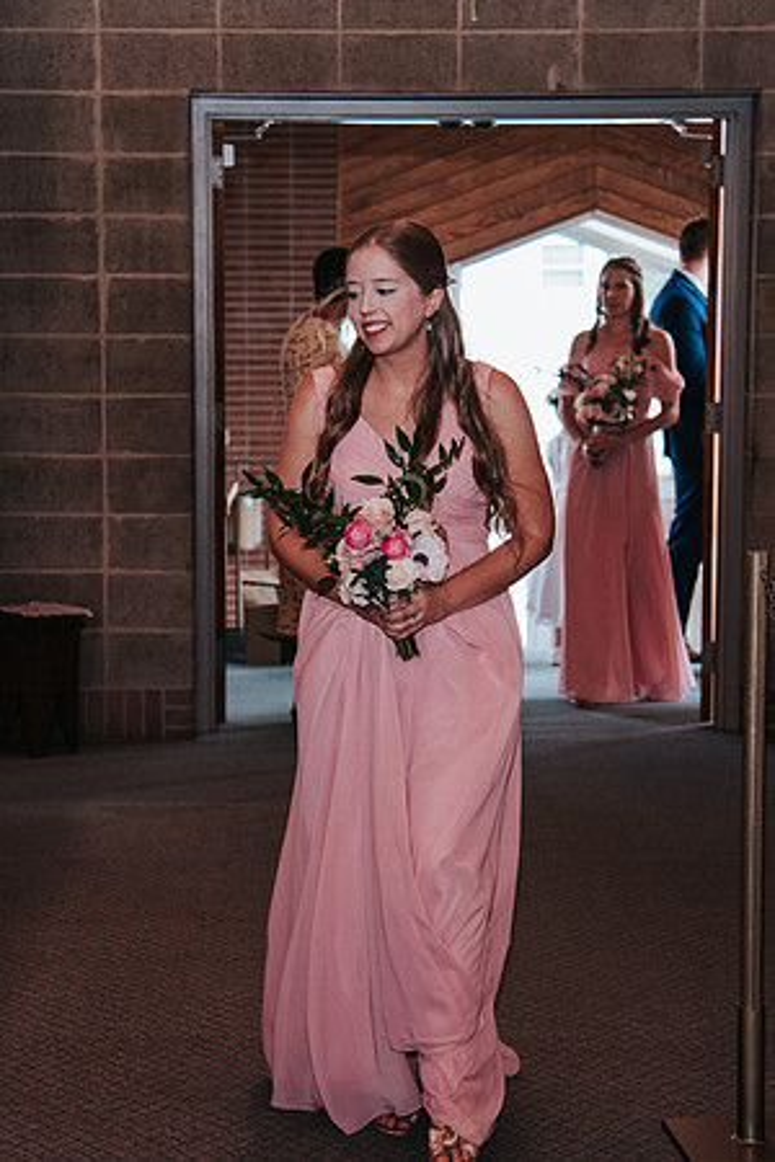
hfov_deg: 17.4
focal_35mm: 78
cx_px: 339
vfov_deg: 25.9
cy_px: 556
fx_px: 2524
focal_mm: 50
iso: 1000
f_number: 4
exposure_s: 1/200
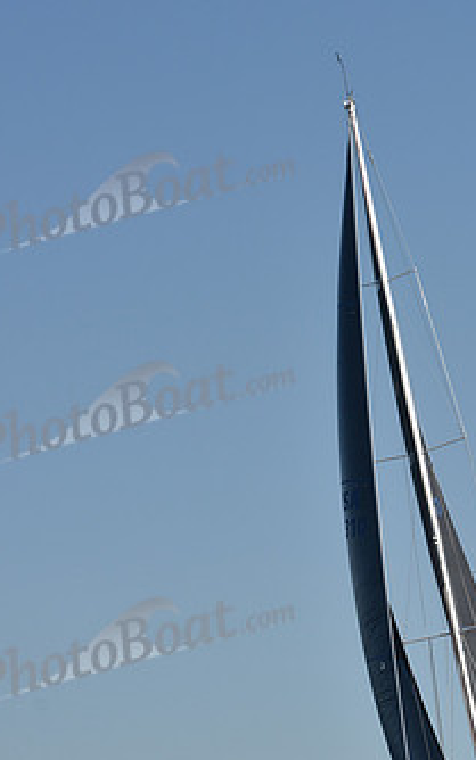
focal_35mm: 221
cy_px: 496
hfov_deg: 5.9
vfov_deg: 9.5
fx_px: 4583
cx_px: 413
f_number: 6.3
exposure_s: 1/1250
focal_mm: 125
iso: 250
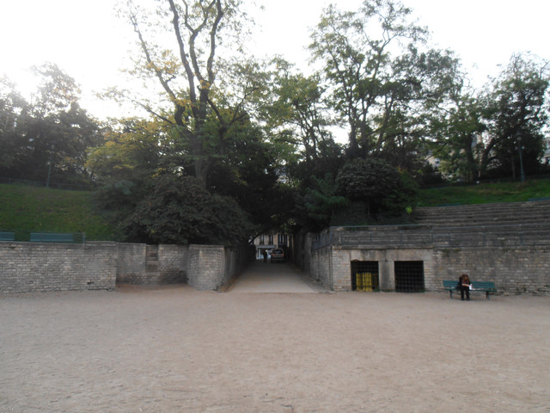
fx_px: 381
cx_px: 275
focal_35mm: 24
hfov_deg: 71.6
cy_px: 206
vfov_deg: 56.8
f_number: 3
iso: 80
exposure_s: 1/320
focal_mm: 4.2
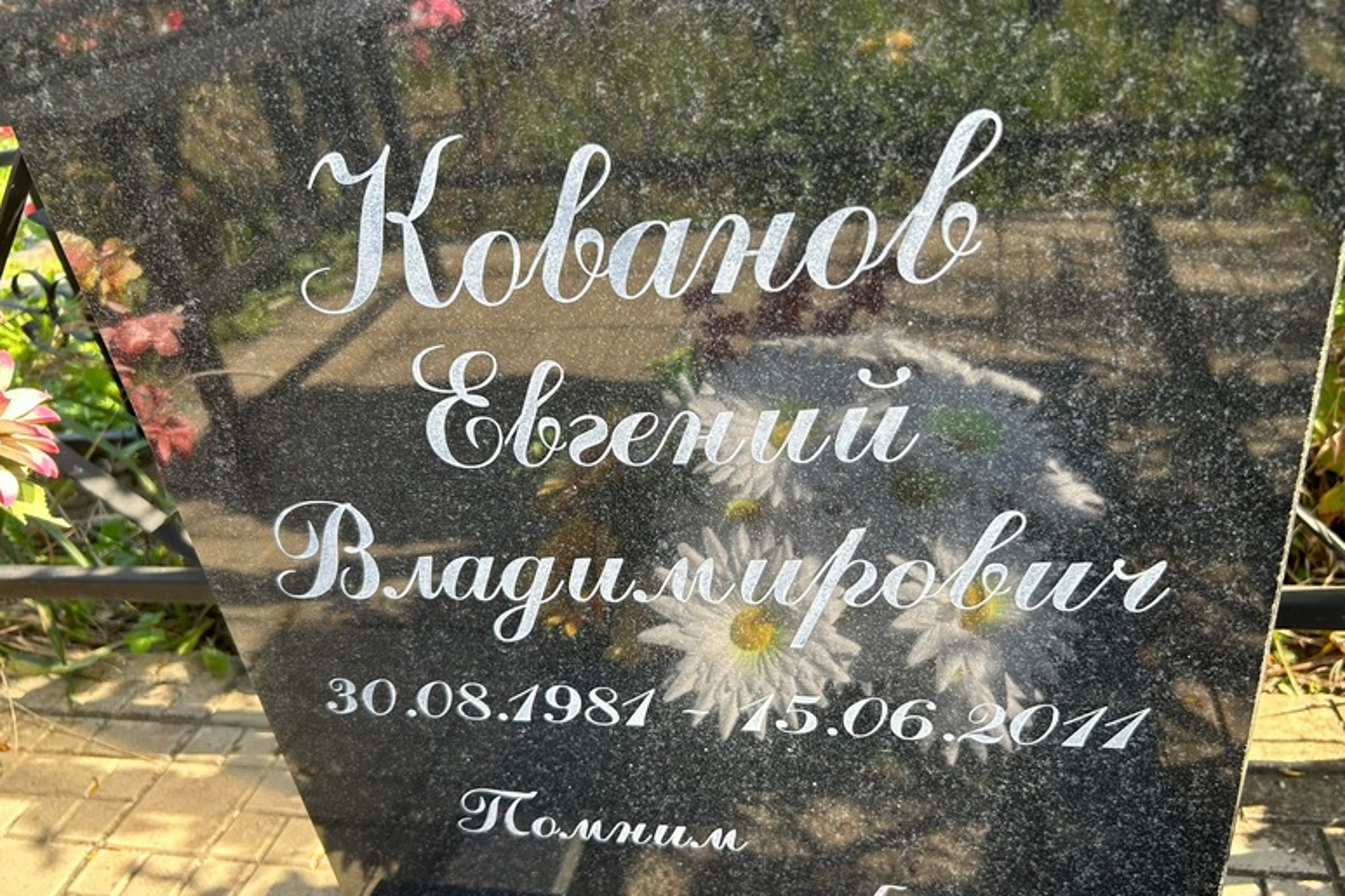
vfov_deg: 46.3
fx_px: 1046
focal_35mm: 28
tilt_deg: -31.7
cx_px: 694
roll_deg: +7.0
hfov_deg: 65.5
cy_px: 501
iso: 50
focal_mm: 5.7
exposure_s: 1/513
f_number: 1.5
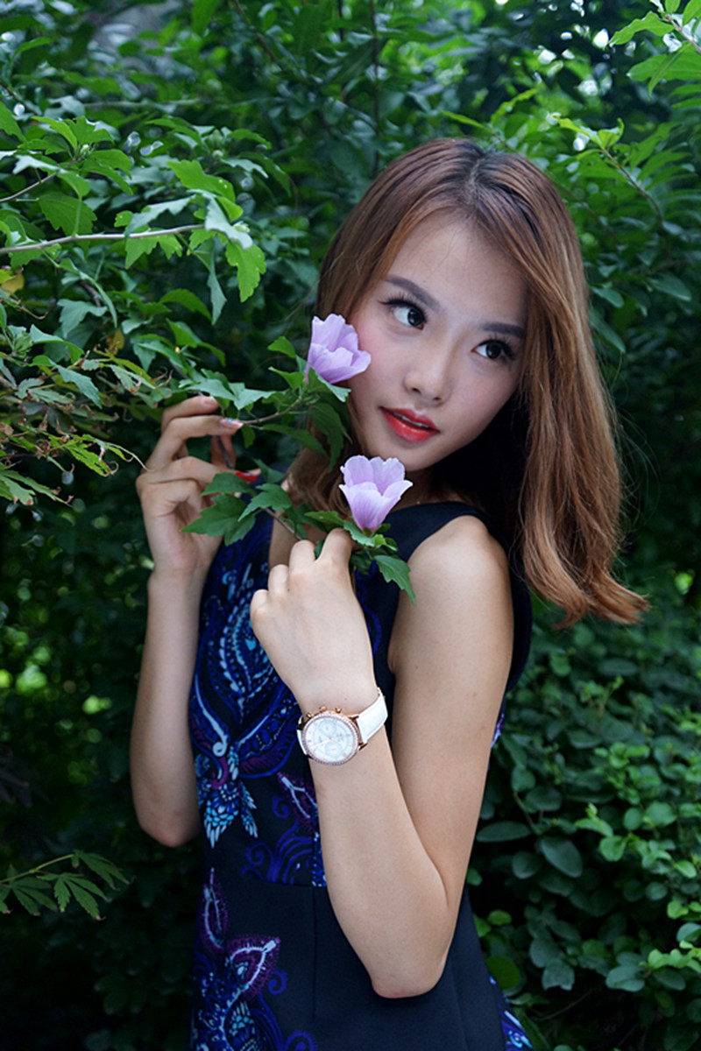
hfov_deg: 25.8
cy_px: 526
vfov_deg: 37.9
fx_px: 1533
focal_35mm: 52
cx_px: 350
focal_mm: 35
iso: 640
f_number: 2.8
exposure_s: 1/100
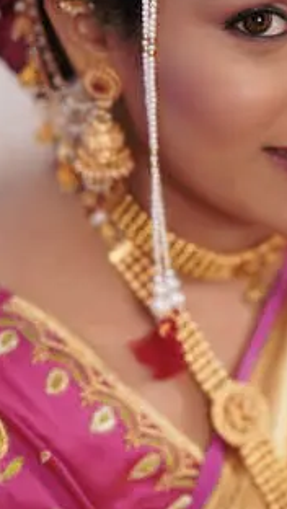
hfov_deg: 5.3
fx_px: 3078
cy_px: 243
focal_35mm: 228
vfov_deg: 9.4
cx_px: 216
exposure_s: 1/400
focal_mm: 85
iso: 400
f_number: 1.4
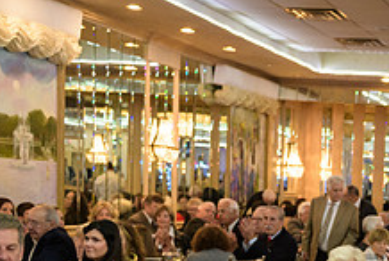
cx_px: 492
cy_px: 312
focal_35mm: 85
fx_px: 920
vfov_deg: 15.5
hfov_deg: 21.7
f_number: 3.2
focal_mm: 32
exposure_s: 1/125
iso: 1000
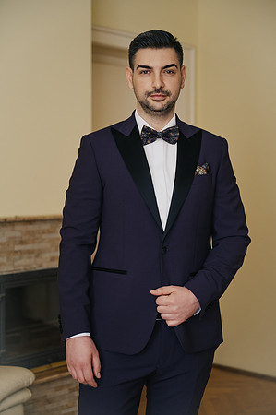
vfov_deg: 32.9
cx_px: 138
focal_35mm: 61
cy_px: 208
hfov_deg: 22.2
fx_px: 703
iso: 1250
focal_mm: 61
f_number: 2.8
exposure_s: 1/125
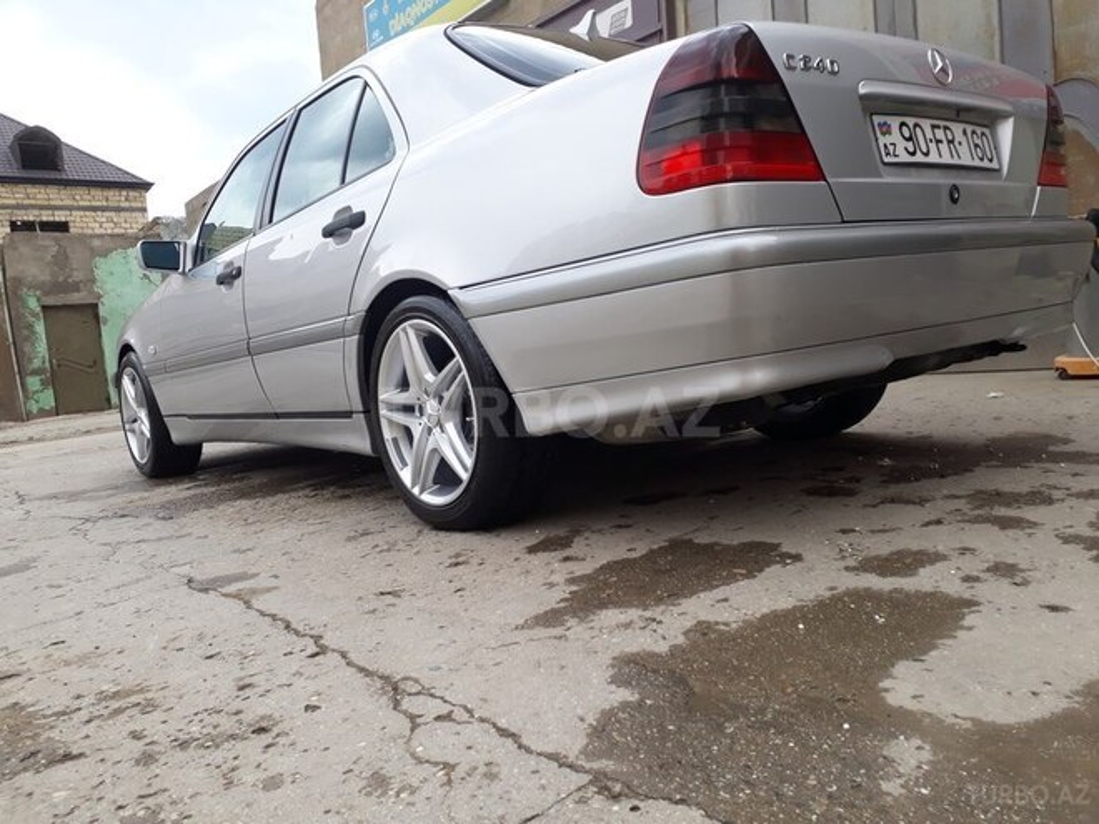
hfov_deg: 65.3
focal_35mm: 27
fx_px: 857
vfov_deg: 51.4
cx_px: 550
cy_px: 412
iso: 40
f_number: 1.9
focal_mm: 3.6
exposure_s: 1/343
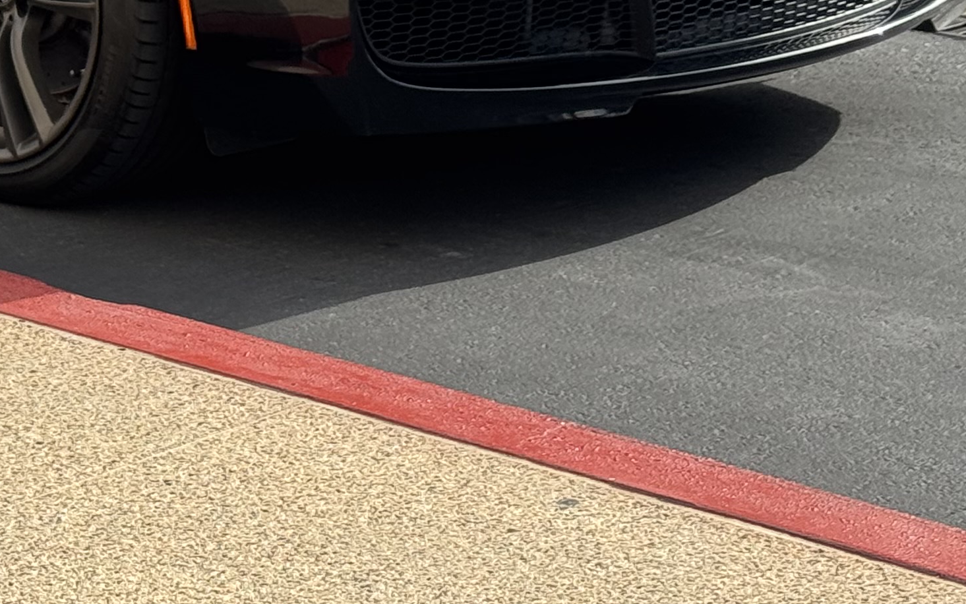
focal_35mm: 140
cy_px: -216
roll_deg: +2.9
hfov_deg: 14.5
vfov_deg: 9.2
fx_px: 3686
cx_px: -123
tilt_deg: -9.7
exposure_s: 1/1193
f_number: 1.78
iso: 64
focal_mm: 6.76
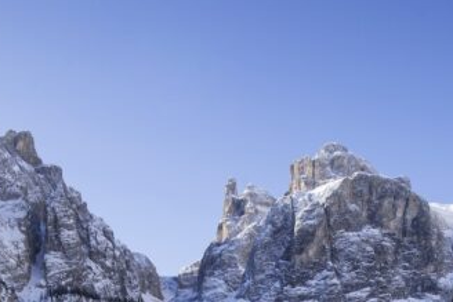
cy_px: 443
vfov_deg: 22.5
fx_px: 629
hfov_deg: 39.6
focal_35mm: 50
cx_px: 244
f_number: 9
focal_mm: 16
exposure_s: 1/400
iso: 200
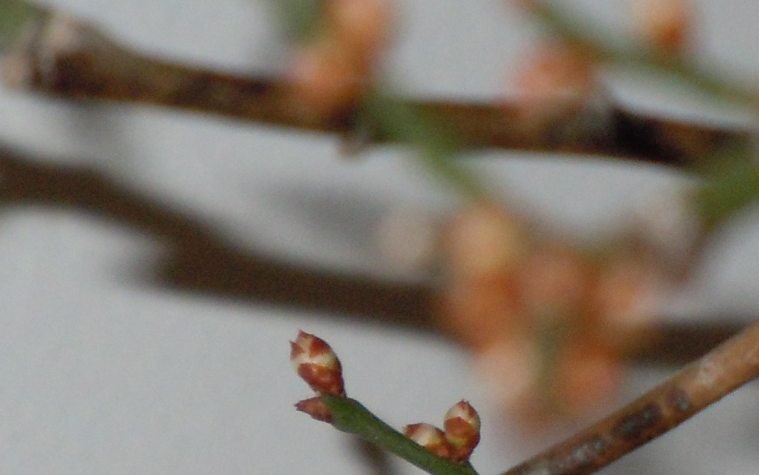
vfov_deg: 2.0
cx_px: 856
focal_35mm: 645
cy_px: 347
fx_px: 13346
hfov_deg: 3.3
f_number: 4.8
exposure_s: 1/80
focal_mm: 41.2
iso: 400
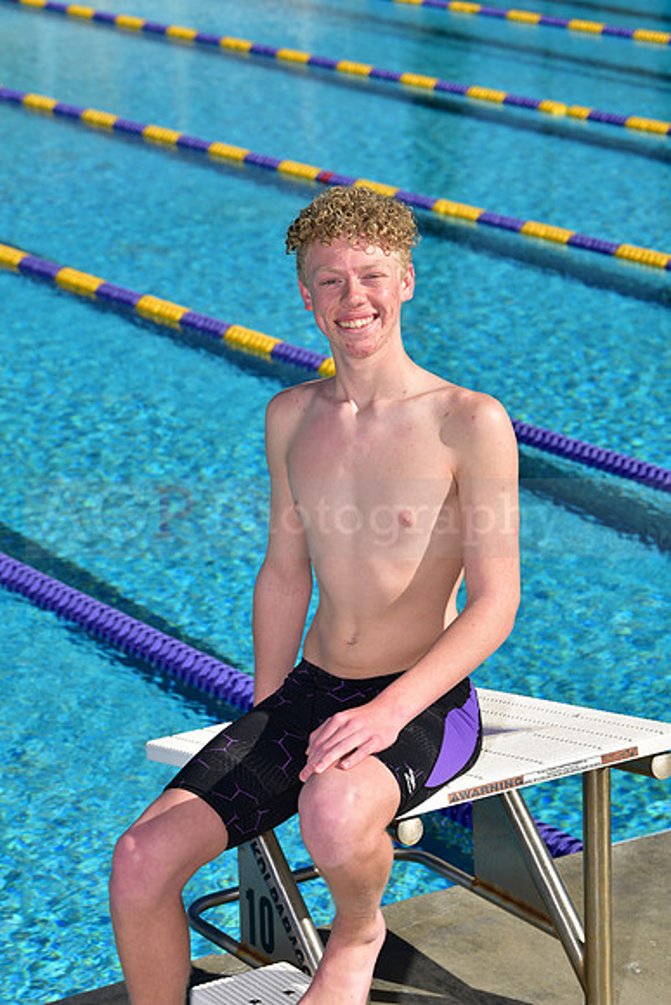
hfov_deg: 12.5
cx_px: 336
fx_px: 3073
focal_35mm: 110
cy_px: 502
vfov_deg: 18.6
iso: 64
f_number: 8
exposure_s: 1/250
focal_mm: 110
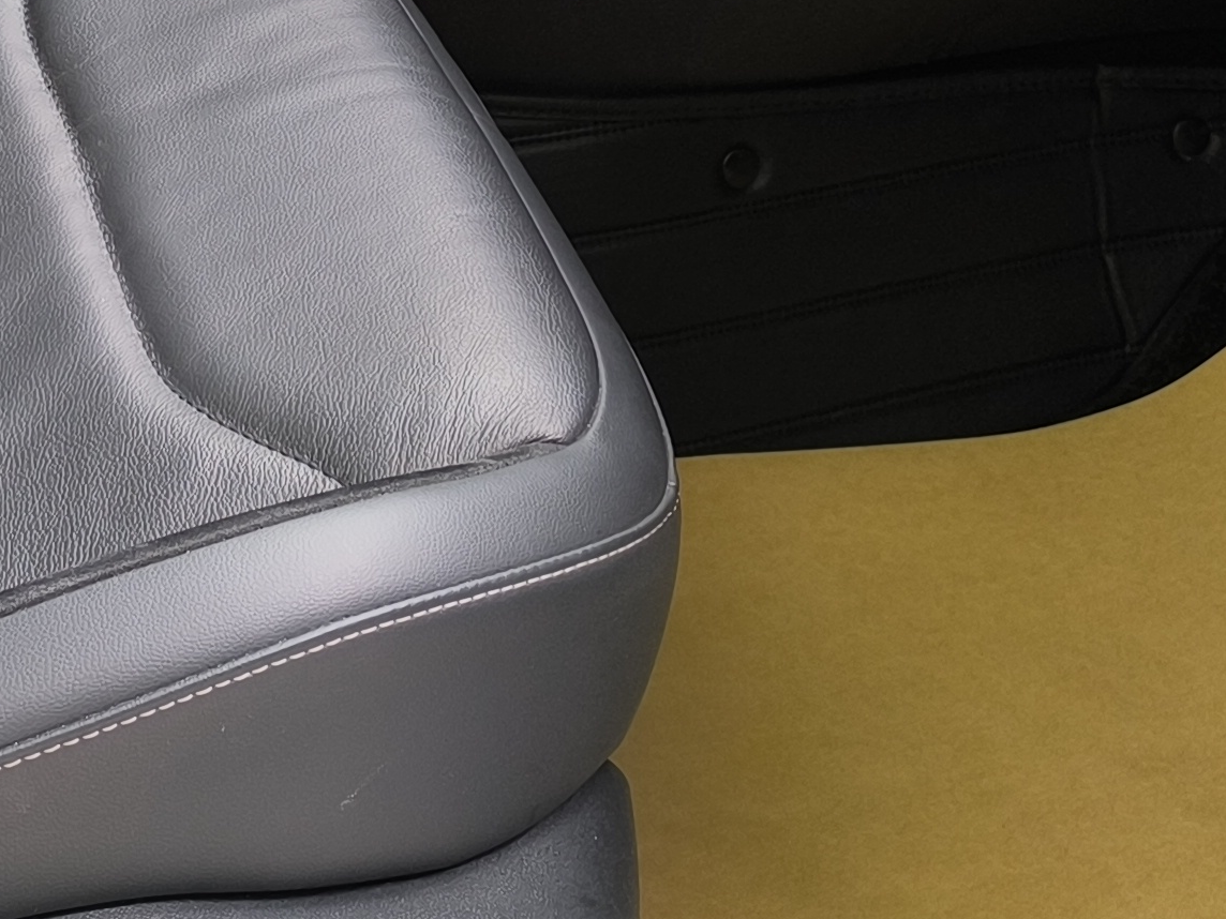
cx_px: 260
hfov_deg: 23.5
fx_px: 2904
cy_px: -262
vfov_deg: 17.0
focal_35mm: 82
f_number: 1.65
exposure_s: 1/100
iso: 400
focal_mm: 6.14
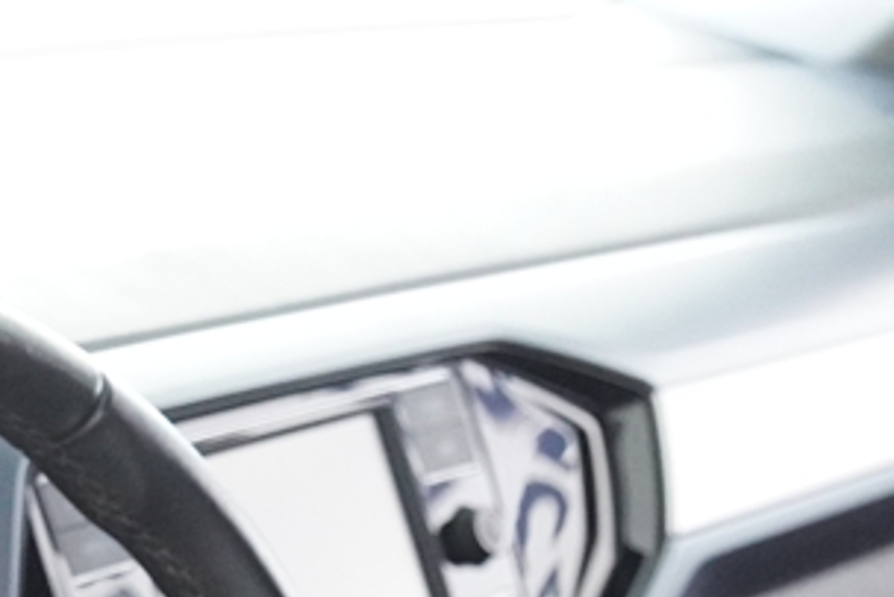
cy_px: 984
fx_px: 4522
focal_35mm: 182
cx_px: 129
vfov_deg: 7.4
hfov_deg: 11.2
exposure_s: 1/160
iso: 4000
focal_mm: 36
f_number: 2.8
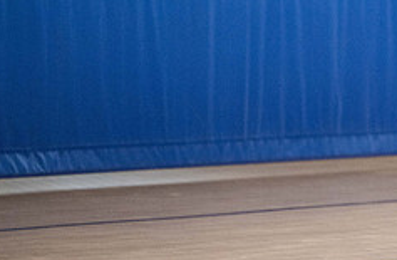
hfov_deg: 4.6
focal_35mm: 453
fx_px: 4966
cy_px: 48
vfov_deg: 3.0
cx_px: 488
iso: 4000
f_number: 2.8
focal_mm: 180
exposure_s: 1/1000
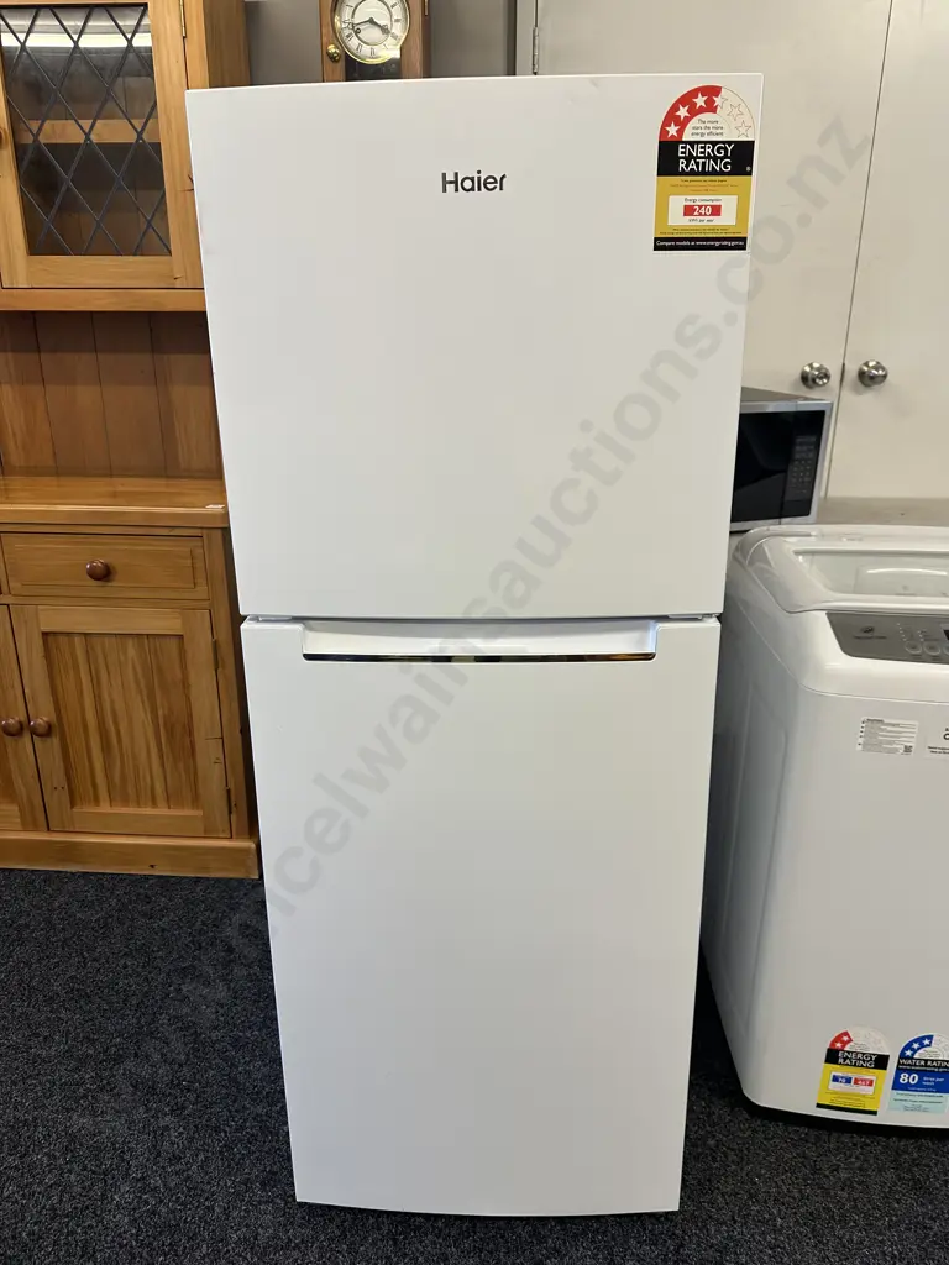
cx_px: 474
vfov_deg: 71.6
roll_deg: -0.2
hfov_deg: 56.8
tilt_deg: -19.6
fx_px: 877
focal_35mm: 24
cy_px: 632
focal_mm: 6.86
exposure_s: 1/100
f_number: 1.78
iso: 100
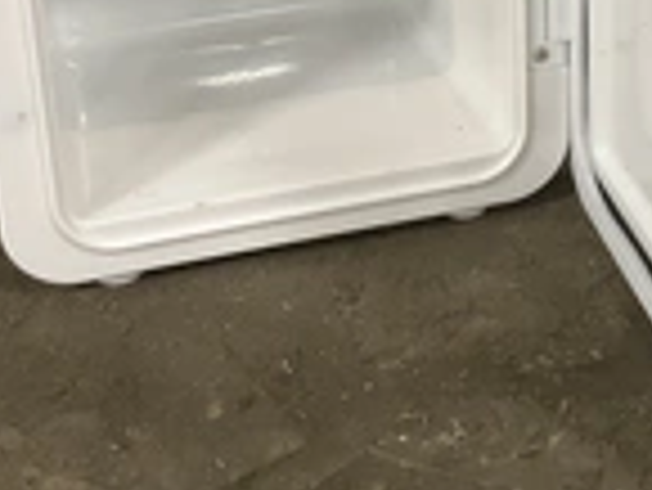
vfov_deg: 17.7
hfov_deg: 24.1
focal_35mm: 80
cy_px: -76
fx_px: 1508
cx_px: 486
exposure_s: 1/60
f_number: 1.8
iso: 250
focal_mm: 3
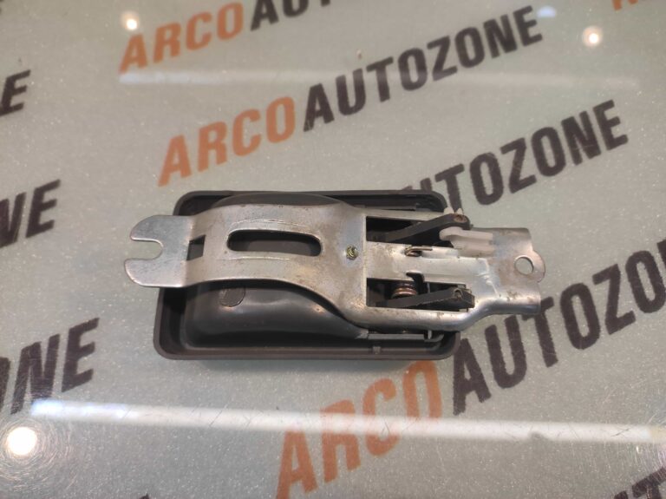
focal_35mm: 17
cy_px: 250
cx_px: 333
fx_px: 327
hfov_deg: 91.1
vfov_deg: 74.7
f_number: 1.79
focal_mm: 4.74
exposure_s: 1/33
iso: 78
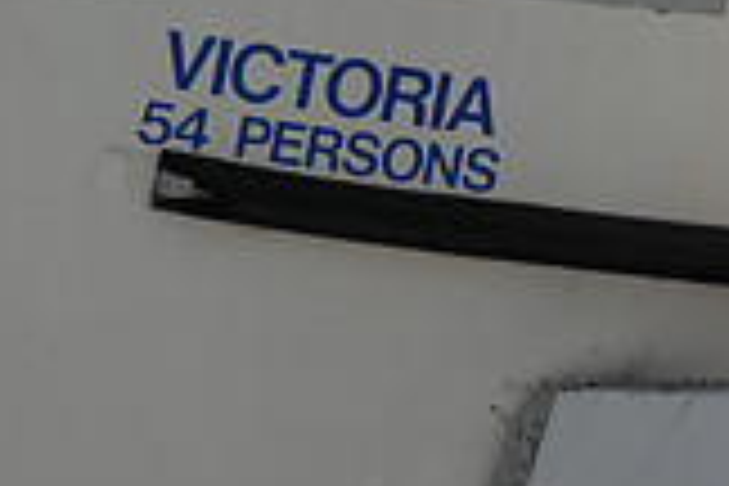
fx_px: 7634
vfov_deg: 3.6
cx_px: -292
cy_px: 162
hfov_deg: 5.4
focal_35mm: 377
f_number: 3.5
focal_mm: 70
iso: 125
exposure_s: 1/2500
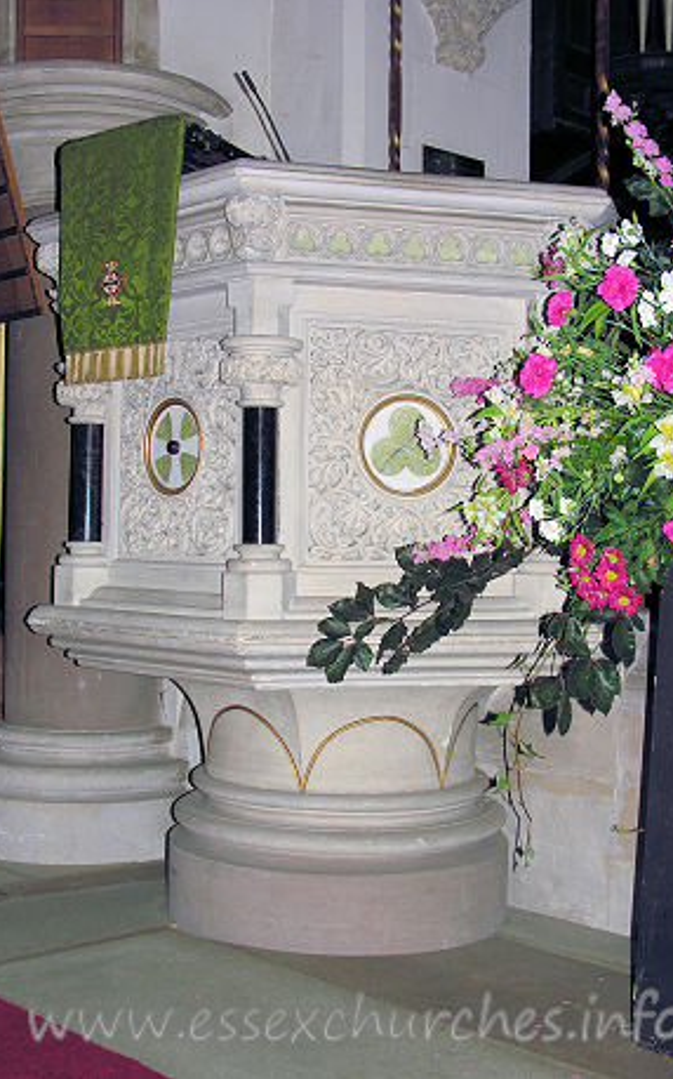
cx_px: 319
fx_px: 1439
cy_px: 540
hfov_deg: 26.3
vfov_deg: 41.1
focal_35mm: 49
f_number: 3
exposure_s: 1/60.1
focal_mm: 11.8
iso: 74
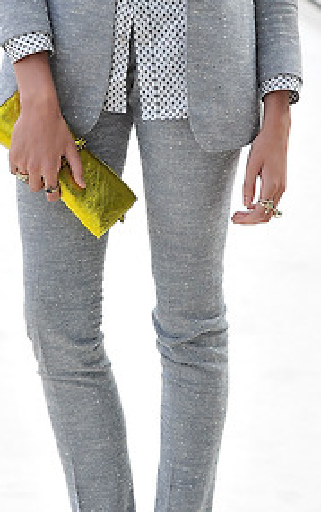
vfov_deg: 11.1
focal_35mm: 187
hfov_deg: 7.0
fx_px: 2615
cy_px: 75
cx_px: 153
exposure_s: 1/800
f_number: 4
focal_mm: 70
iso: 400
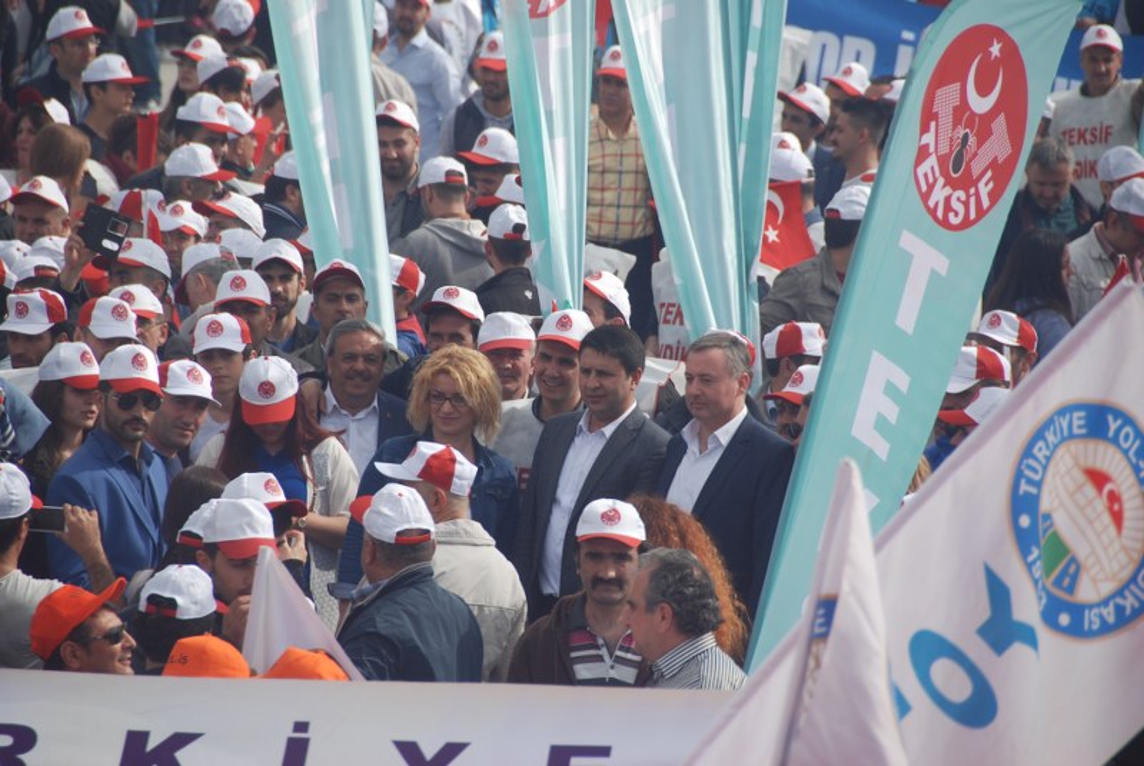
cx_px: 572
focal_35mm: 300
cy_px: 383
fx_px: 9547
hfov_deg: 6.9
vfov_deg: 4.6
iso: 200
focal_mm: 200
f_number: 5.6
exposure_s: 1/800
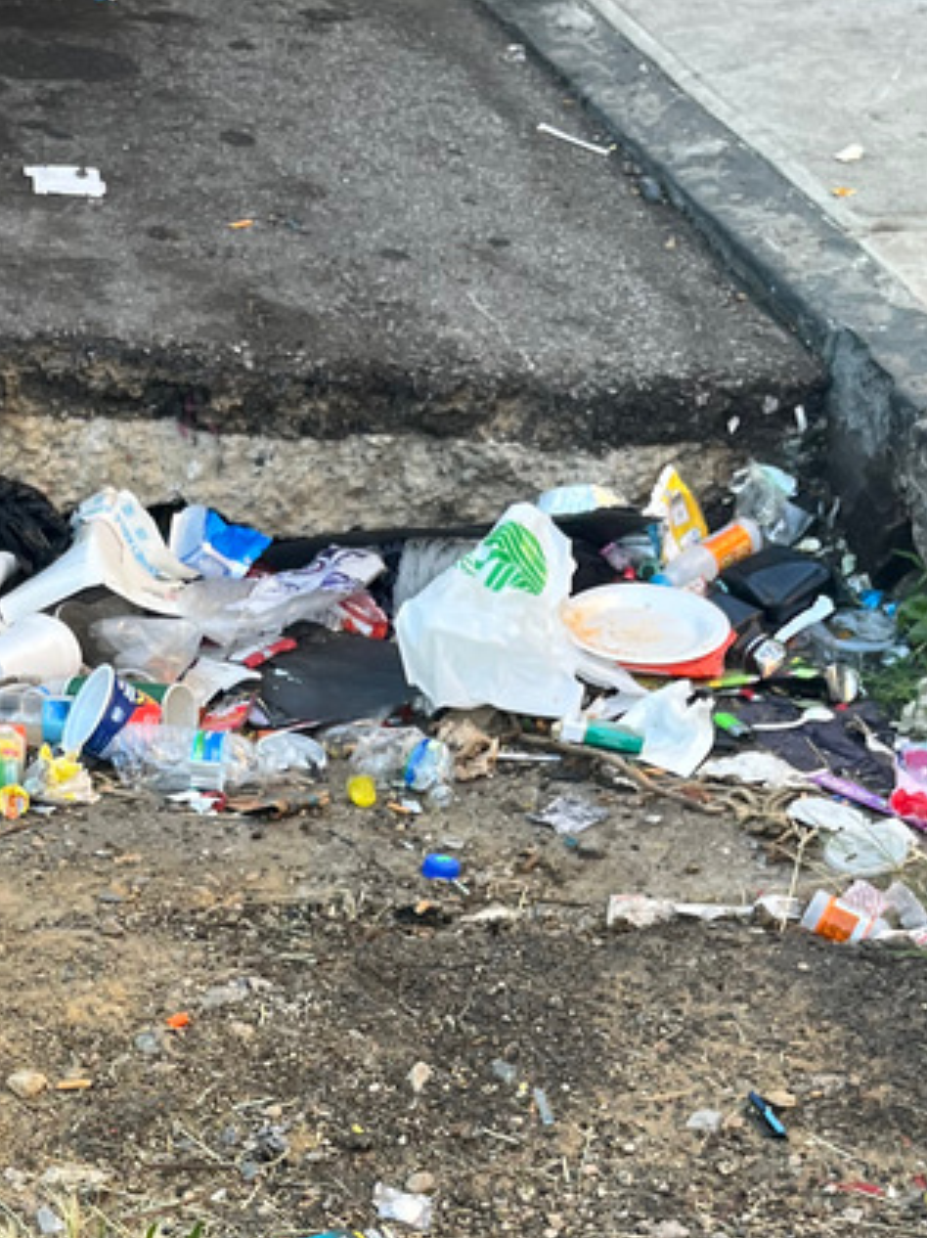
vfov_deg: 24.6
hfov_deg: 19.5
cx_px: 100
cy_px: 1347
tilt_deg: -40.3
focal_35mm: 74
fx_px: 2645
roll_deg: -4.4
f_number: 1.6
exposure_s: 1/122
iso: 32
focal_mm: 5.1
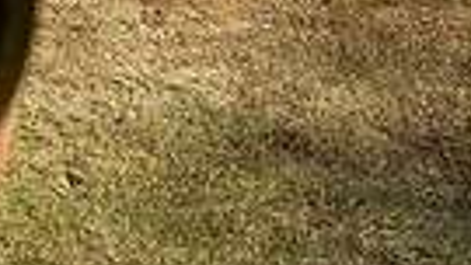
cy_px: -513
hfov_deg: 17.0
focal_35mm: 122
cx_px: -38
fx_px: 1524
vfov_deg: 8.4
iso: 160
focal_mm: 35
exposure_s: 1/250
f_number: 10
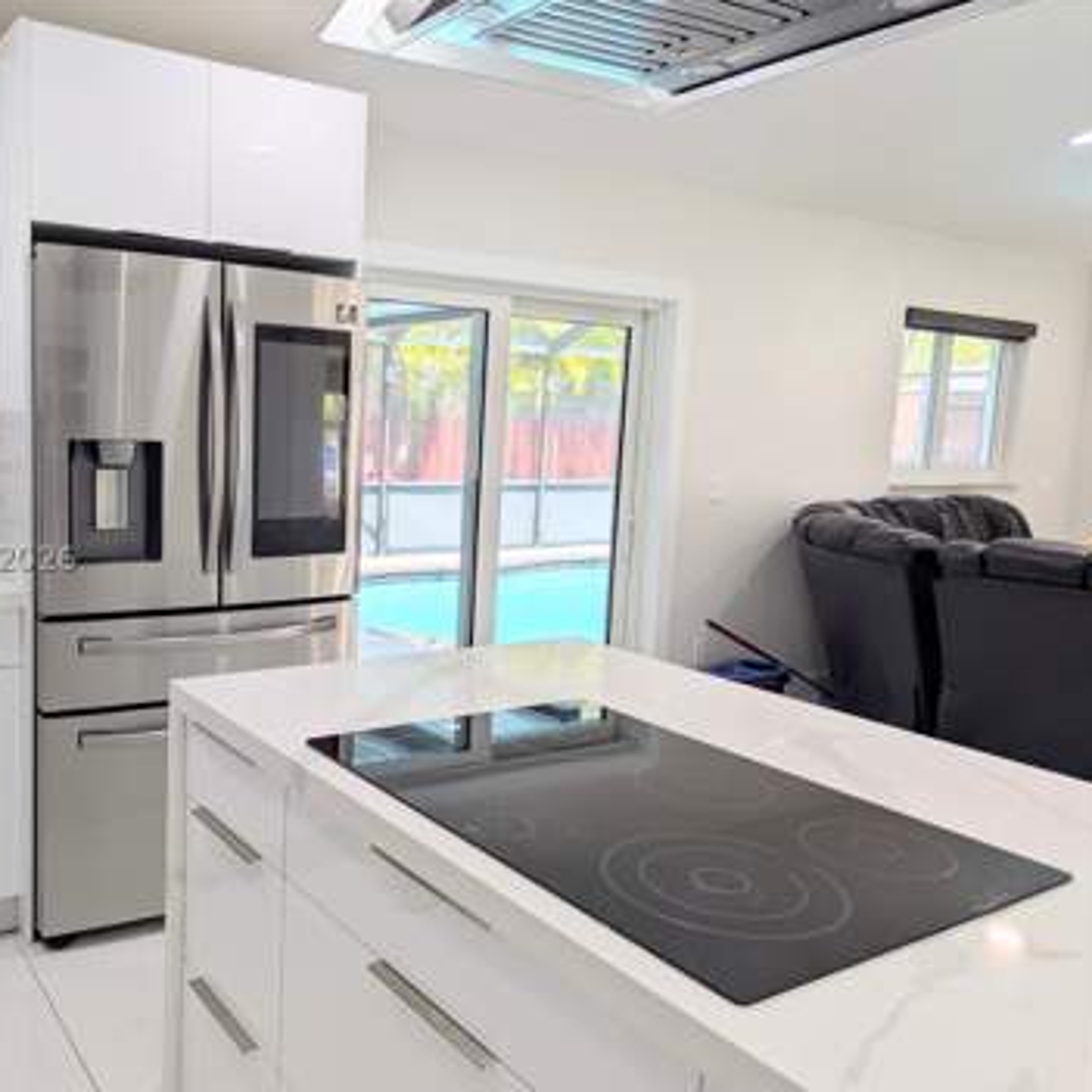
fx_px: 1035
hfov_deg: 54.5
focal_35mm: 29
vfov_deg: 55.6
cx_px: 361
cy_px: 557
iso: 53
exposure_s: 1/283
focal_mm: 6.81
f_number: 1.85
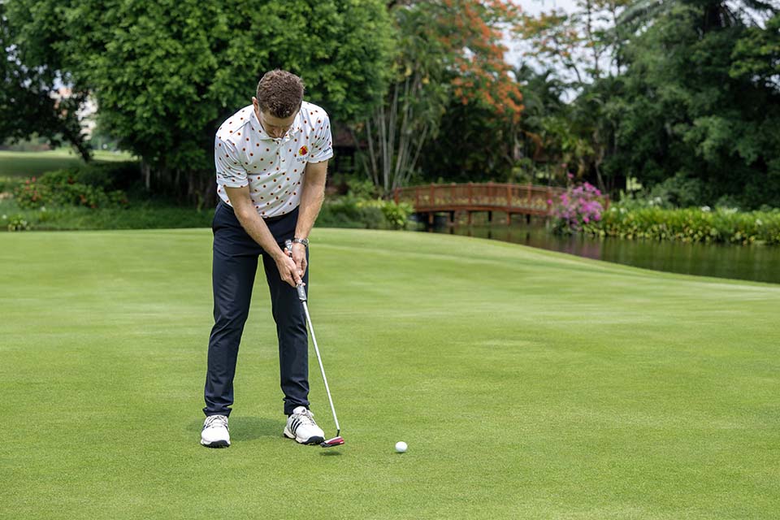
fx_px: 1777
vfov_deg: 16.7
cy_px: 260
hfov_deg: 24.8
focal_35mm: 82
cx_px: 390
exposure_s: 1/400
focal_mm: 82
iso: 160
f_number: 5
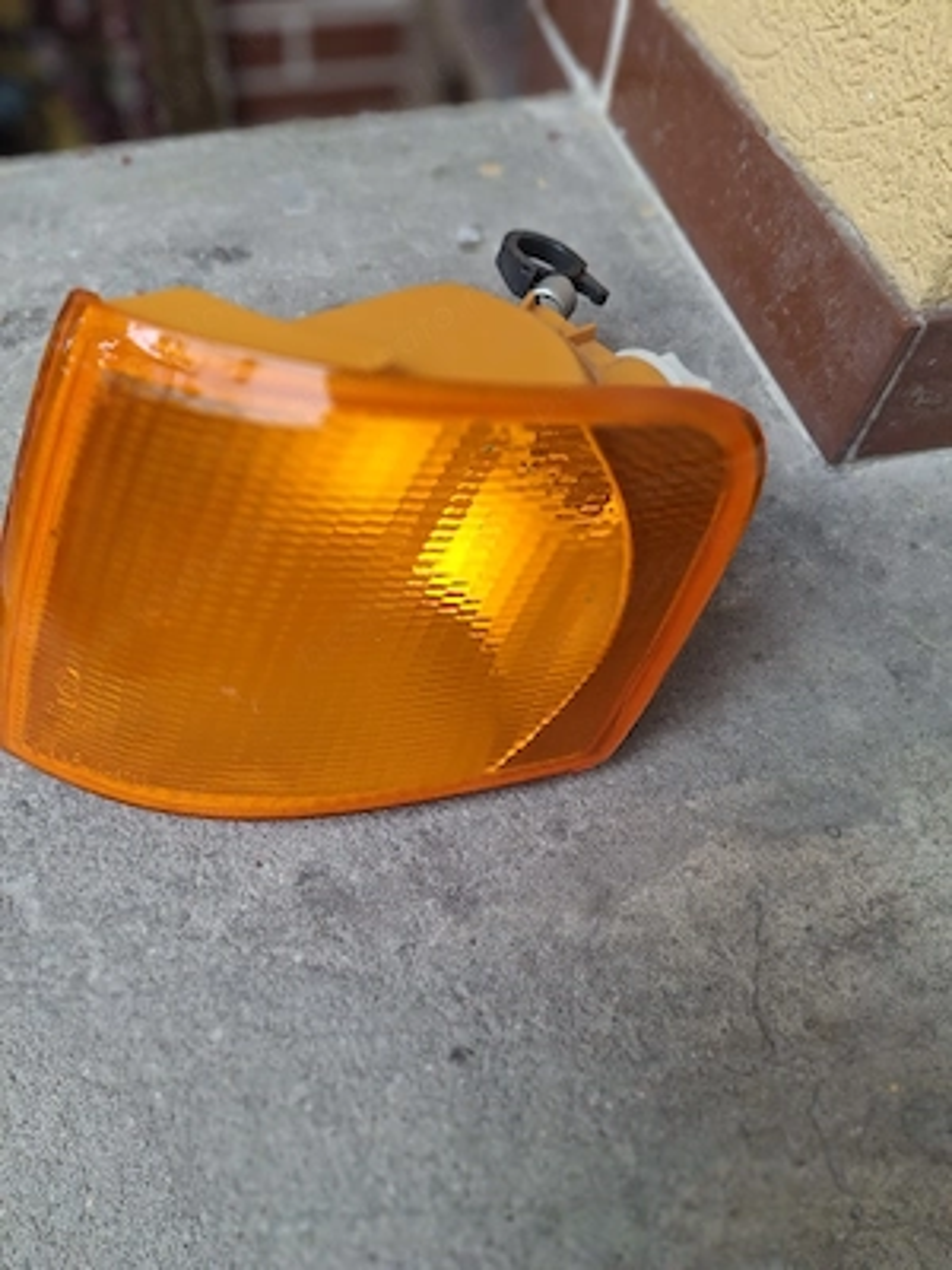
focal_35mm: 25
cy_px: 635
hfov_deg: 54.9
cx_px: 476
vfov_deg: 69.4
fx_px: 917
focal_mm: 4.69
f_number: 1.8
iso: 40
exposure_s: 1/100
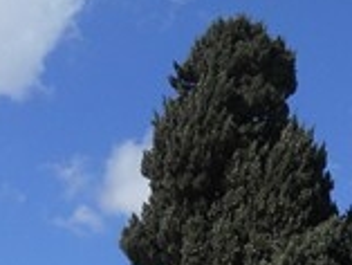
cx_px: 388
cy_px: 526
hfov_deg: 17.3
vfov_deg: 12.0
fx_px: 1119
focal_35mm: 110
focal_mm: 4.9
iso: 80
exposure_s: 1/1250
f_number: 3.2
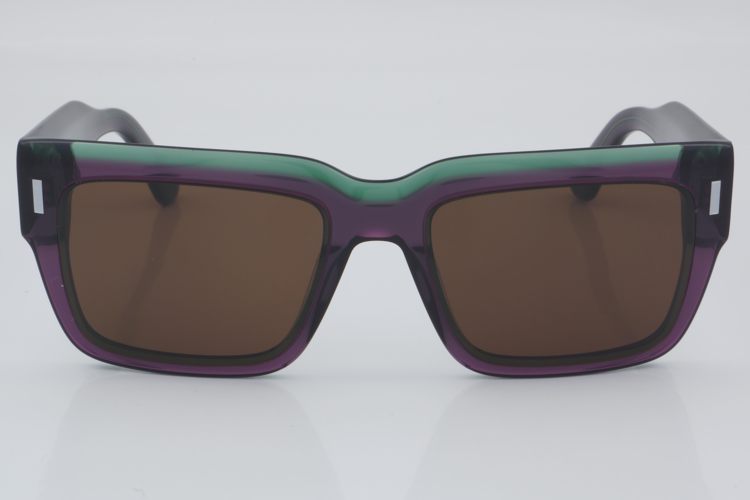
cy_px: 250
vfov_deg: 16.6
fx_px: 1719
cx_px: 375
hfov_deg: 24.6
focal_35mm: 82
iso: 100
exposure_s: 1/4
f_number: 32
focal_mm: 55
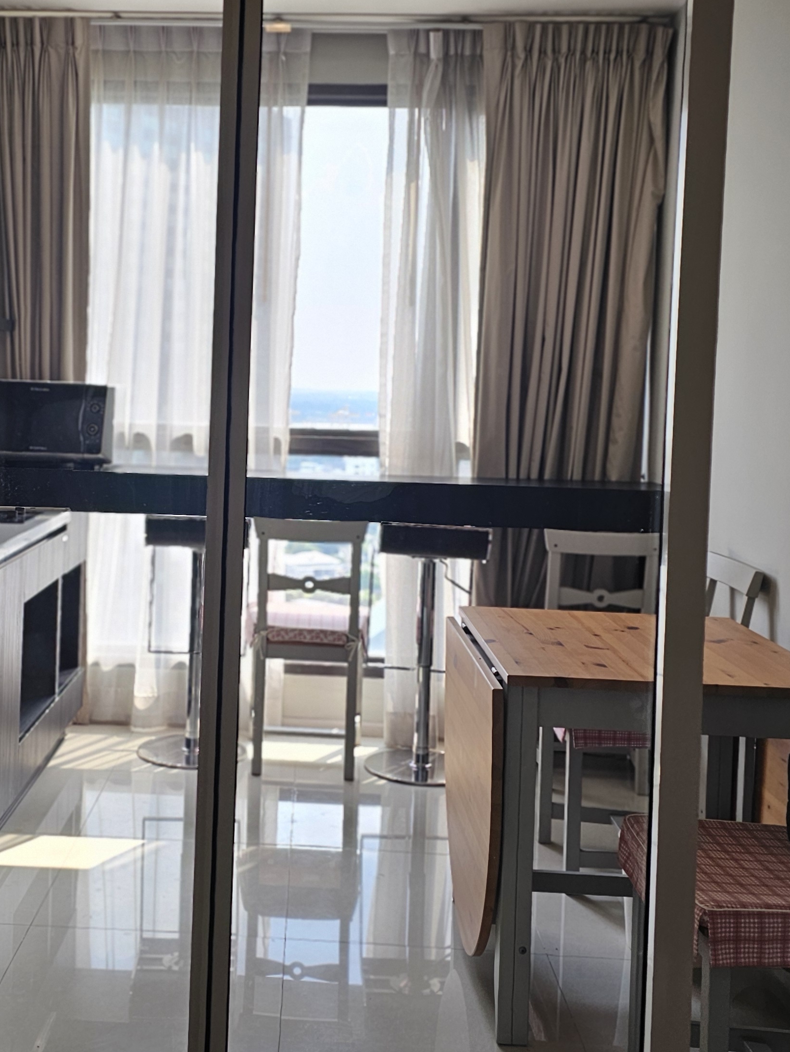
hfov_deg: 34.0
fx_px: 1278
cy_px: 424
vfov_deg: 44.6
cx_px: 250
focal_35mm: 42
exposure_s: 1/190
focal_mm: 6.3
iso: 32
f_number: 1.7
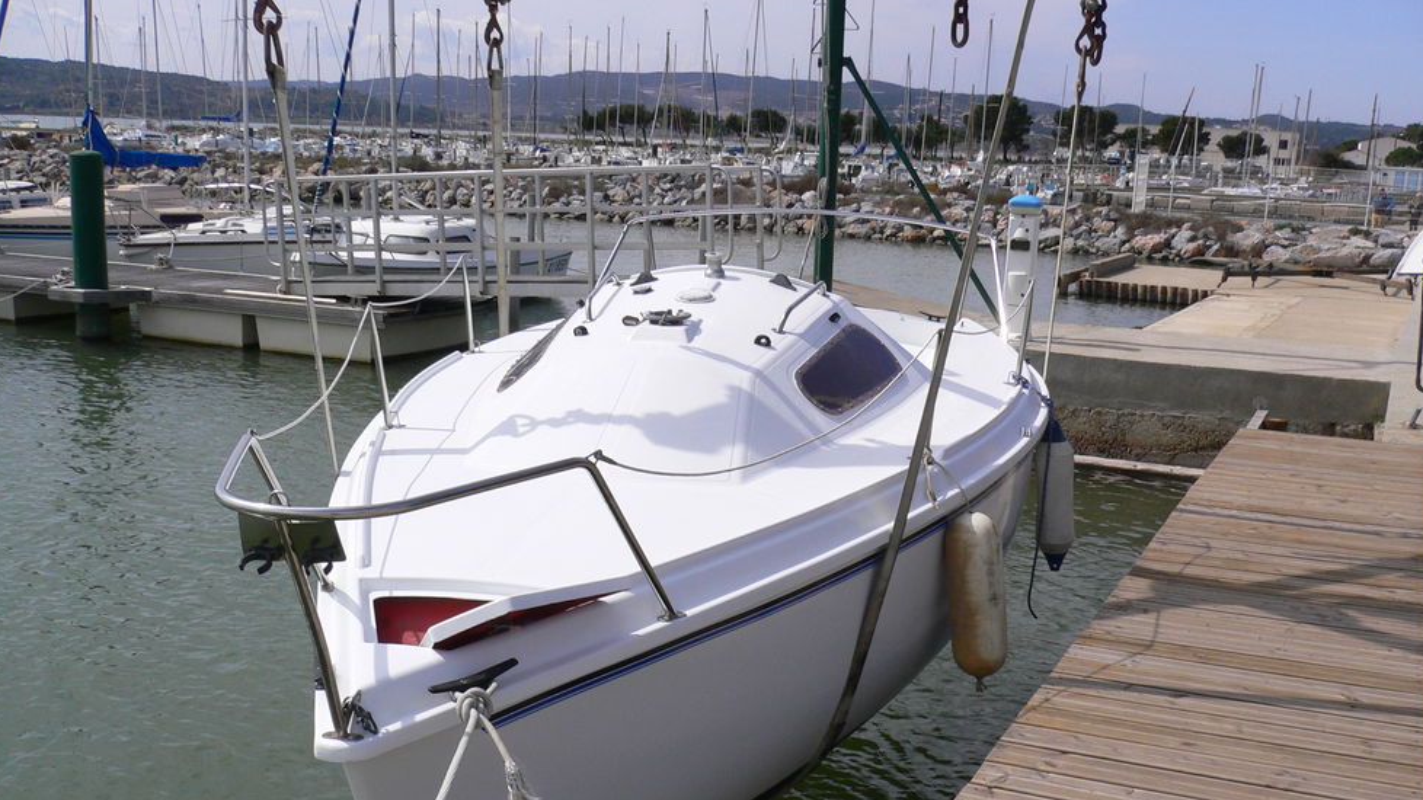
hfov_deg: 51.6
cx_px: 719
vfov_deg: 30.3
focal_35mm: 39
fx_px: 1471
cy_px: 511
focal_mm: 5.8
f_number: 5.6
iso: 80
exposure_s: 1/500
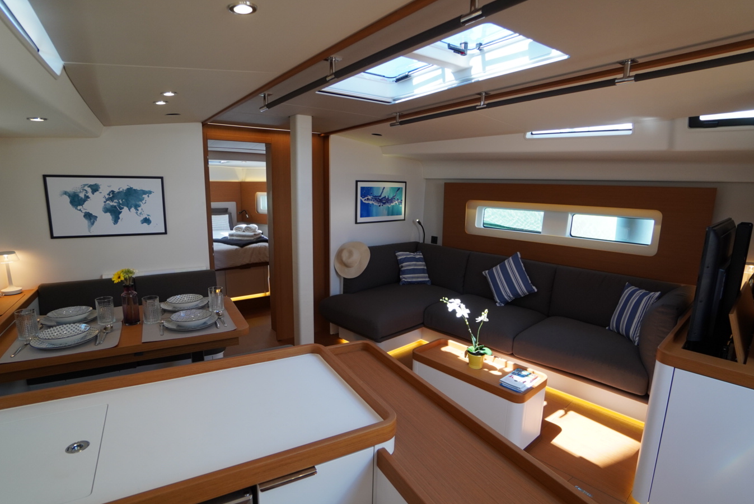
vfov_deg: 67.4
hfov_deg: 90.0
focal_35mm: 18
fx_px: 377
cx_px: 381
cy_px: 269
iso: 400
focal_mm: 10
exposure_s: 1/160
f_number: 4
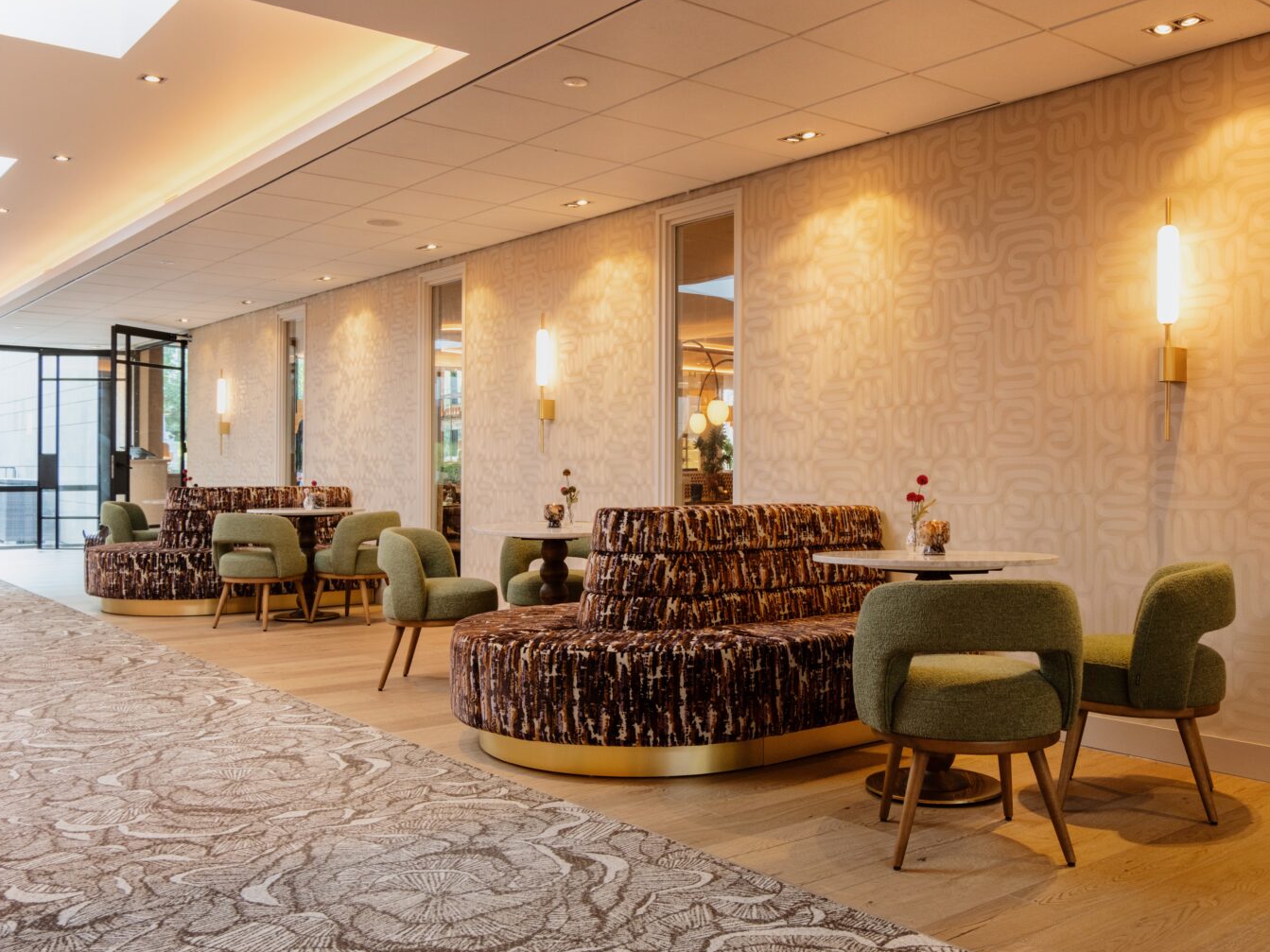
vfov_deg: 42.9
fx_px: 1211
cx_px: 719
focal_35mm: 33
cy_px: 476
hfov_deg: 55.2
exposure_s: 1/4
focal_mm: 20.3
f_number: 9
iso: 320
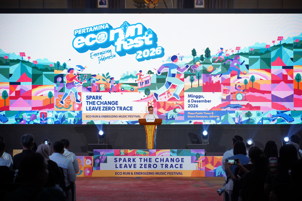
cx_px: 151
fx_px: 629
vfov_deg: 18.2
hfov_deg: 27.0
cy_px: 100
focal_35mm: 75
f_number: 2.8
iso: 1000
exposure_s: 1/200
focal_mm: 75
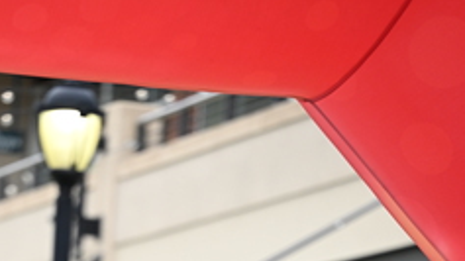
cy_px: 522
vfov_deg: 3.5
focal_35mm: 340
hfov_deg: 6.4
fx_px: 4190
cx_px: 156
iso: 640
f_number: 2.8
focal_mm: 140
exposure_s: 1/2000
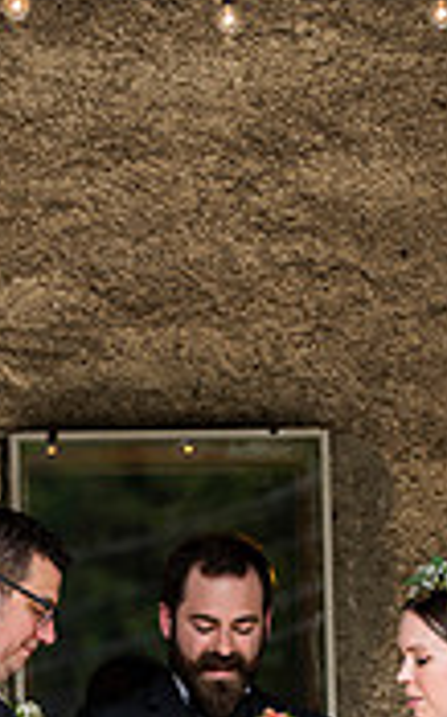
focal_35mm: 315
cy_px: 791
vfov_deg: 6.6
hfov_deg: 4.2
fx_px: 6155
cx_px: 189
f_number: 3.5
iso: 400
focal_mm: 120
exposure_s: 1/500
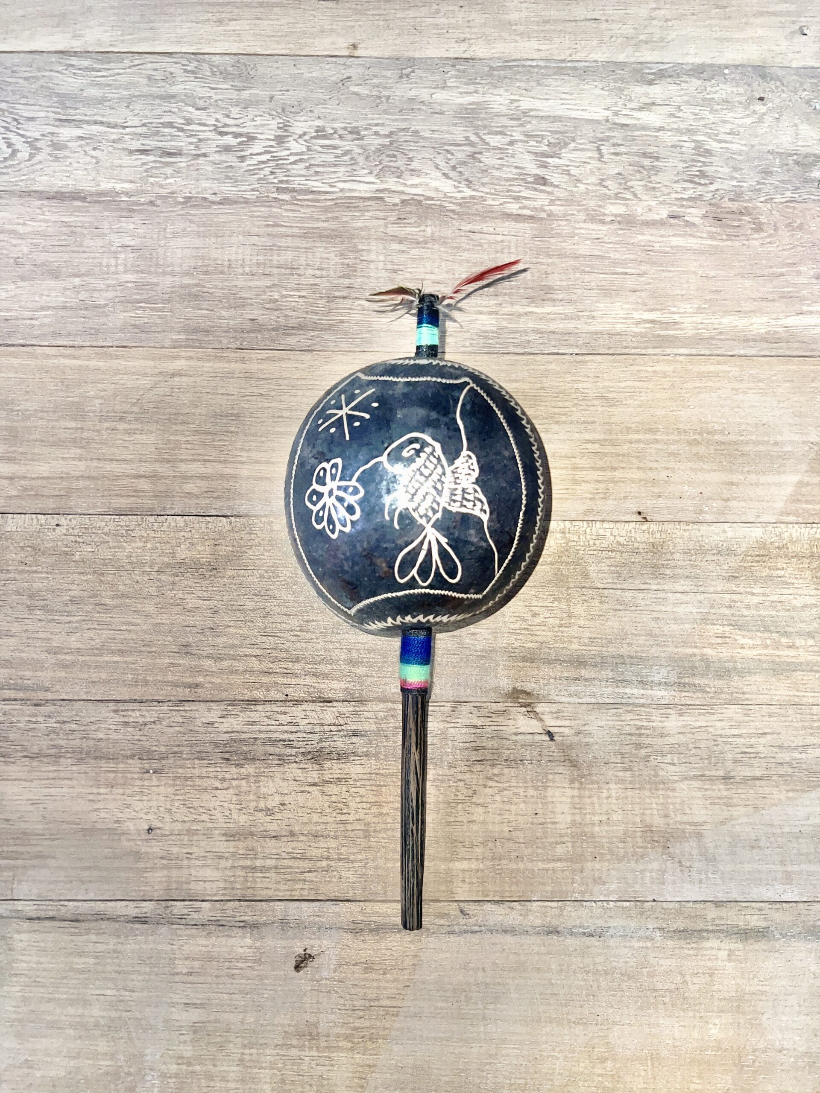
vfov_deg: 67.3
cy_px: 546
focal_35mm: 26
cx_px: 410
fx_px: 821
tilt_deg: -78.3
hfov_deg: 53.1
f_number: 1.5
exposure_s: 1/65
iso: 64
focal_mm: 5.7
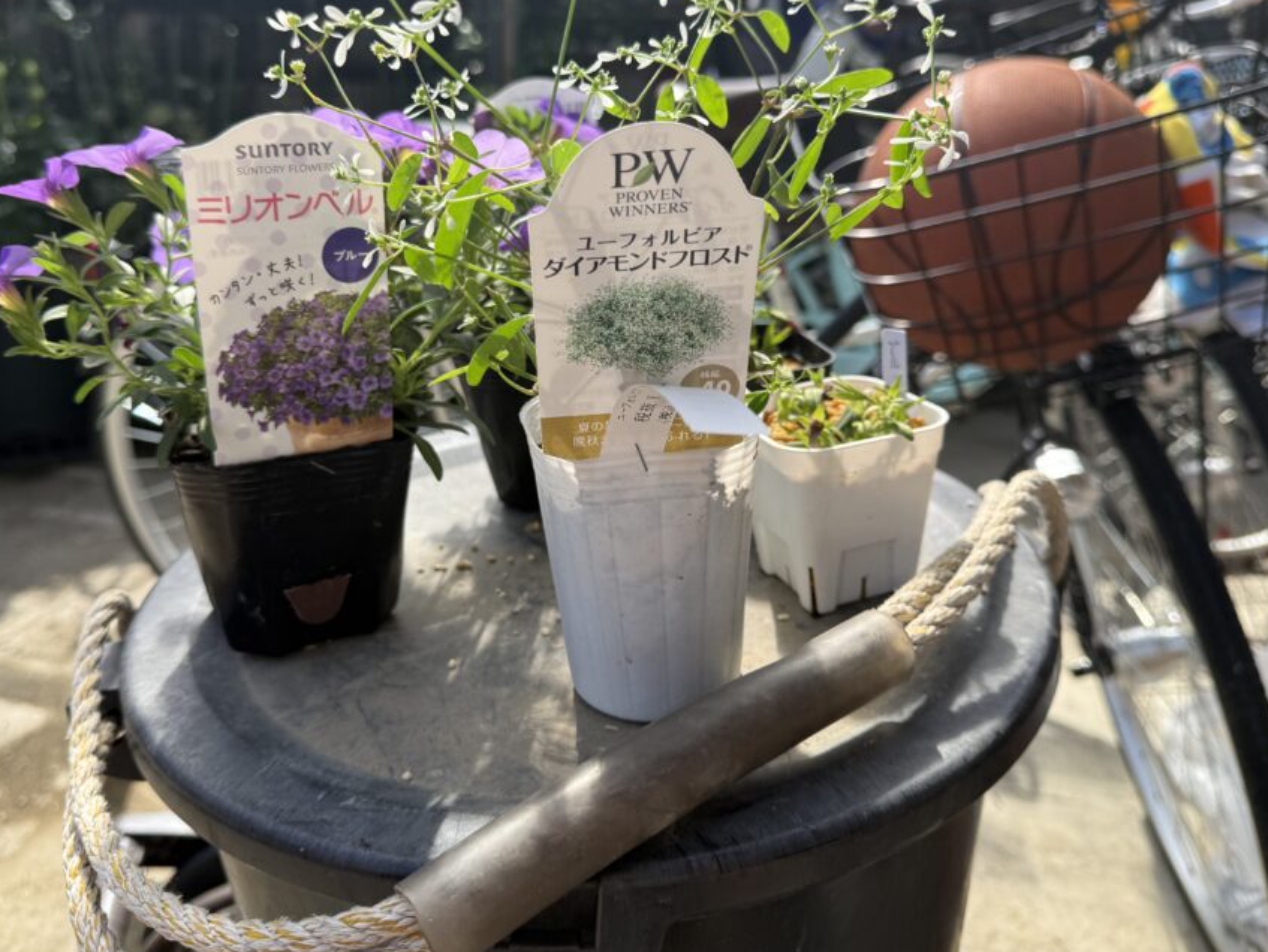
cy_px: 394
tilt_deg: -18.8
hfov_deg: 61.6
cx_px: 588
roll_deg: -1.8
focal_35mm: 29
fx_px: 1063
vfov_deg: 48.0
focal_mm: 6.76
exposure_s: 1/2232
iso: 80
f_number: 1.78
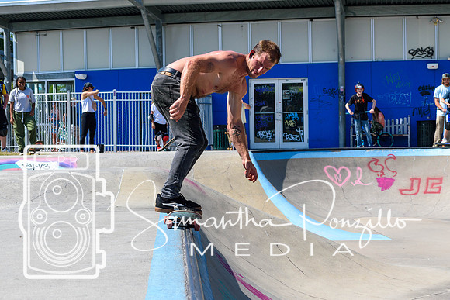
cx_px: 225
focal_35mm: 105
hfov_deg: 19.5
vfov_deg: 13.0
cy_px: 150
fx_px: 1313
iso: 200
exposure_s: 1/1000
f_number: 8
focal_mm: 70
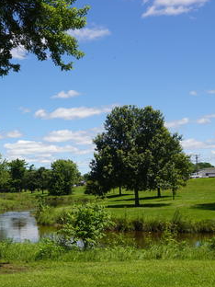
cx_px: -18
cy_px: 155
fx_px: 455
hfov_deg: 24.8
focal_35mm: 55
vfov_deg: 34.9
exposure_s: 1/400
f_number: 5.6
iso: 100
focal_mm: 12.76
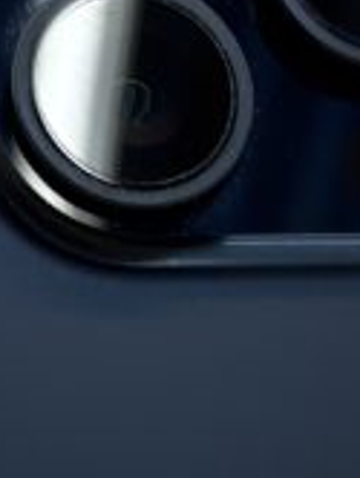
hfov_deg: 9.2
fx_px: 2213
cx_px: 397
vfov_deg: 11.6
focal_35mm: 160
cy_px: 803
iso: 50
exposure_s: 1/100
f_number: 1.6
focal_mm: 5.96
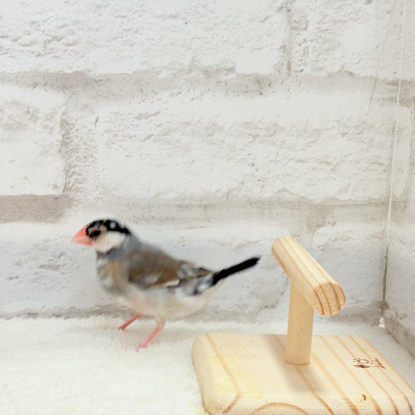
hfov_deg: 27.6
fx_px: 841
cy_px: 207
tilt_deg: -9.3
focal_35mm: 62
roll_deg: -0.2
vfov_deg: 27.7
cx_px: 140
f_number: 1.6
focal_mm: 5.96
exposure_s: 1/50
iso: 32
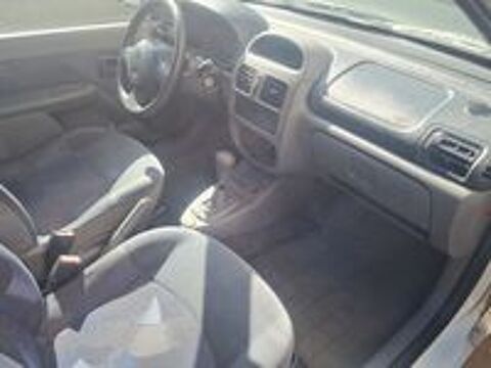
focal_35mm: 26
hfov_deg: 67.3
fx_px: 369
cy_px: 184
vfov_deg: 53.1
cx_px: 246
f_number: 1.8
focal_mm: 5.4
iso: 50
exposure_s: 1/299
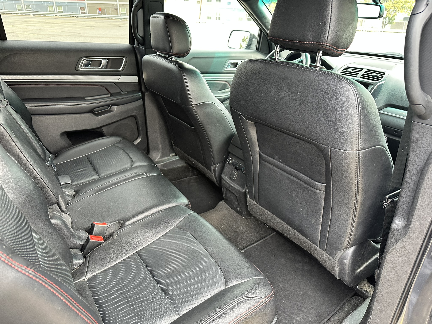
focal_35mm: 24
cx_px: 216
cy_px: 162
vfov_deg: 56.8
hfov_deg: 71.6
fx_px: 300
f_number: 1.78
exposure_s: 1/121
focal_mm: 6.86
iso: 160
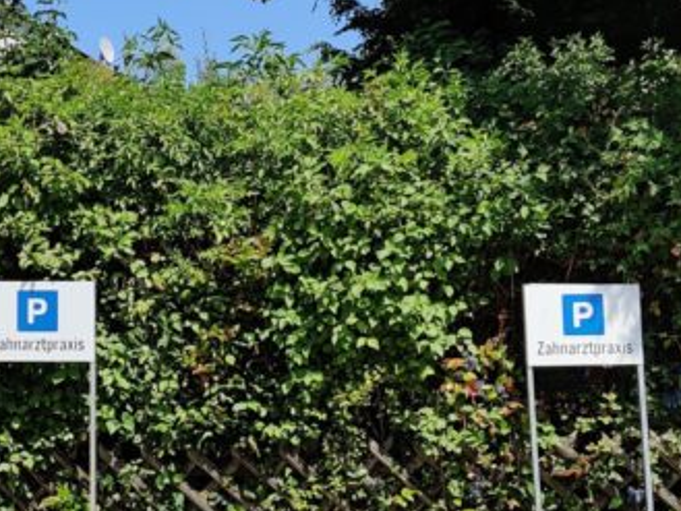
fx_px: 1653
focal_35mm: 84
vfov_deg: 17.6
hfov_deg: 23.0
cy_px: 325
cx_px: 157
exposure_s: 1/2780
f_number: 1.65
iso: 100
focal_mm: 4.75
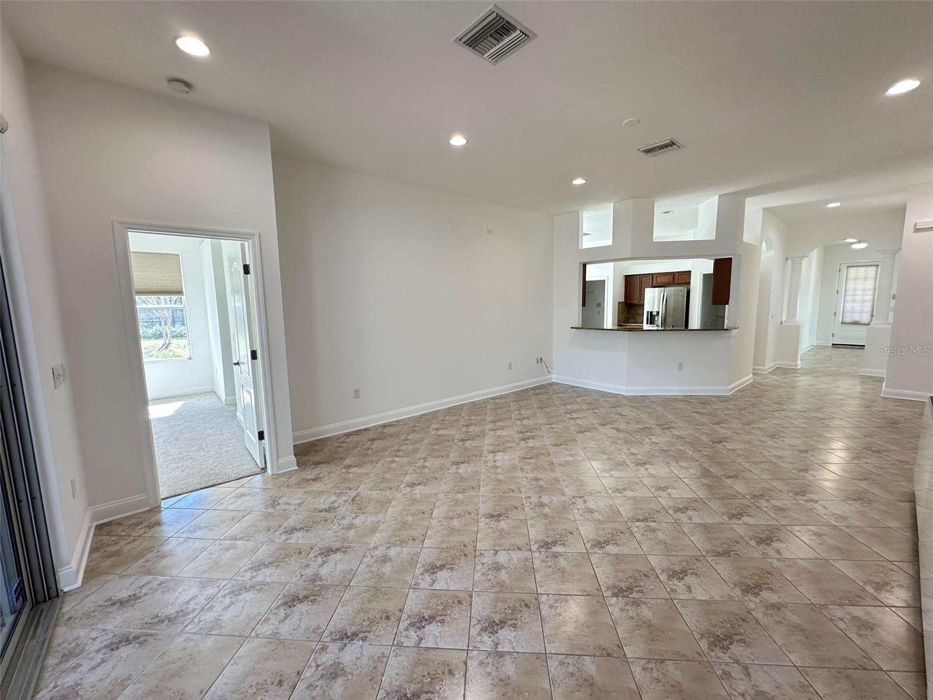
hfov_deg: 102.1
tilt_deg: -7.4
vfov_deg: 85.7
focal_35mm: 14
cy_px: 350
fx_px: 377
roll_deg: +0.2
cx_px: 466
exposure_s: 1/120
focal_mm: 2.22
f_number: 2.2
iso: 200
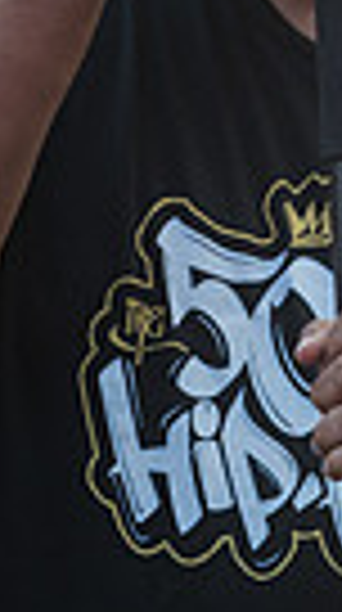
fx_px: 8117
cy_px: 169
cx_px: 1300
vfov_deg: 4.3
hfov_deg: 2.4
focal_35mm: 501
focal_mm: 112
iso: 1000
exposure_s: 1/400
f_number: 4.5
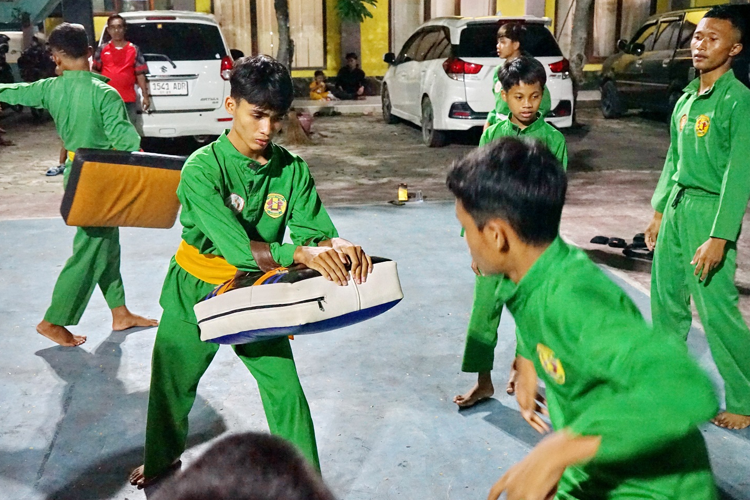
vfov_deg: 33.4
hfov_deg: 48.5
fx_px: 833
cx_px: 360
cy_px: 241
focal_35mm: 40
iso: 6400
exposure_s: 1/80
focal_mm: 36
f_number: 5.6
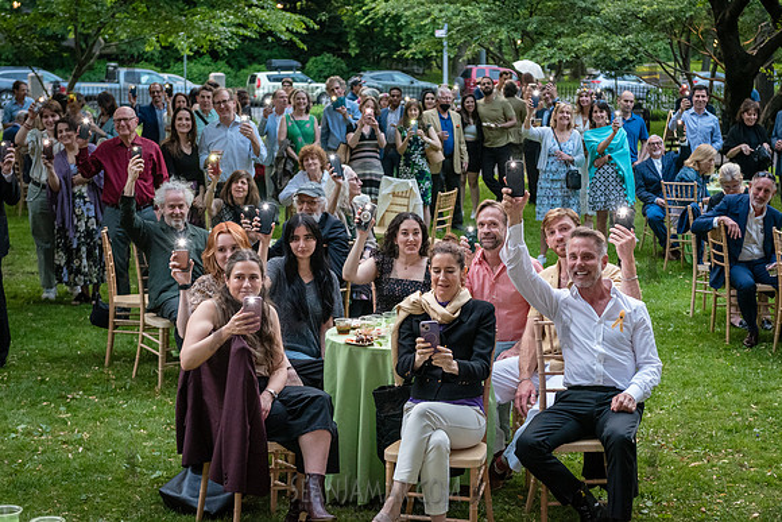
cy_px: 221
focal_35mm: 67
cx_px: 422
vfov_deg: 20.3
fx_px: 1454
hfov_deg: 30.1
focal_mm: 58
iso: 4000
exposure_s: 1/400
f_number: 3.5
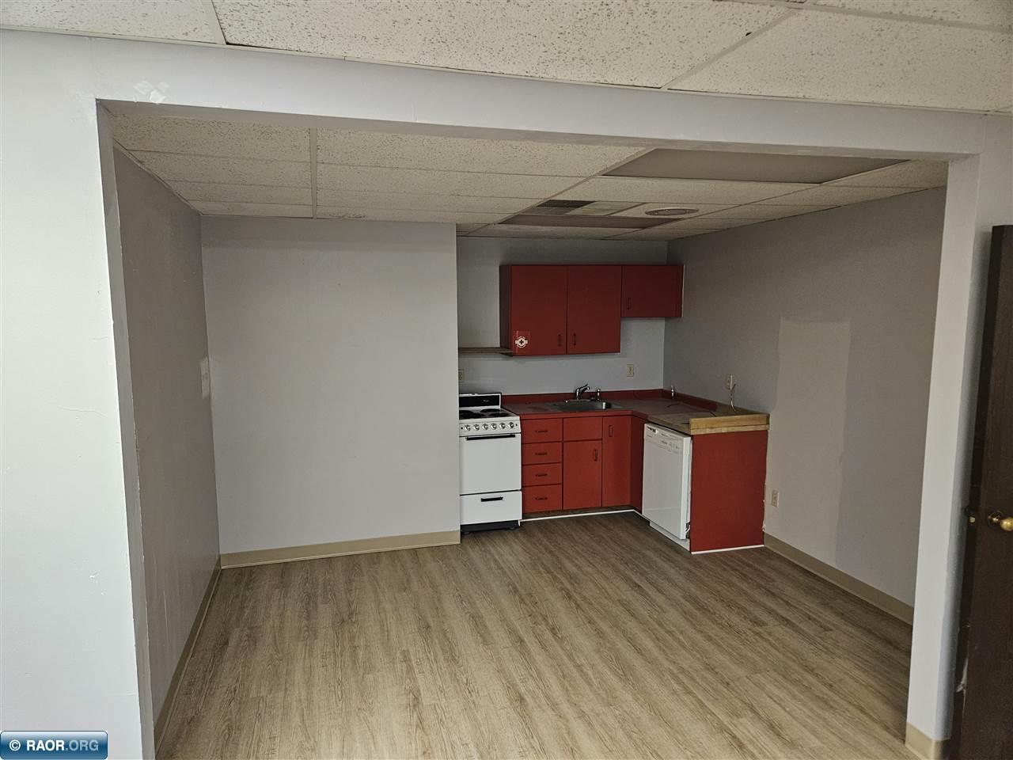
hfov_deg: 73.9
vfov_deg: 58.9
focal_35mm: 23
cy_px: 380
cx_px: 506
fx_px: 673
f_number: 1.8
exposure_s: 1/120
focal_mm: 5.4
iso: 640
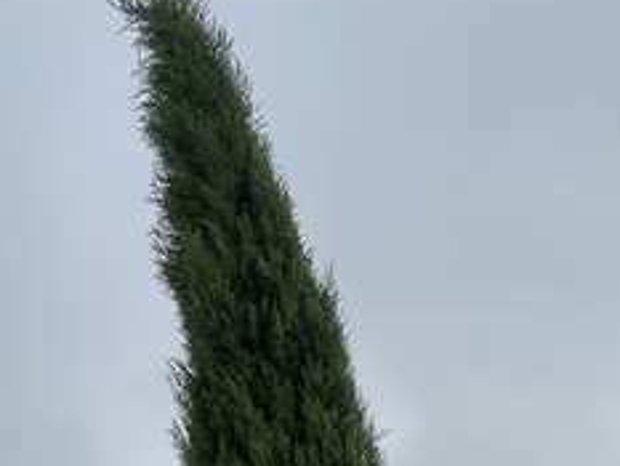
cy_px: 1031
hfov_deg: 26.1
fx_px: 1201
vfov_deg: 15.5
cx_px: -106
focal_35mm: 67
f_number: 1.8
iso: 32
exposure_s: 1/1449
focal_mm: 1.57
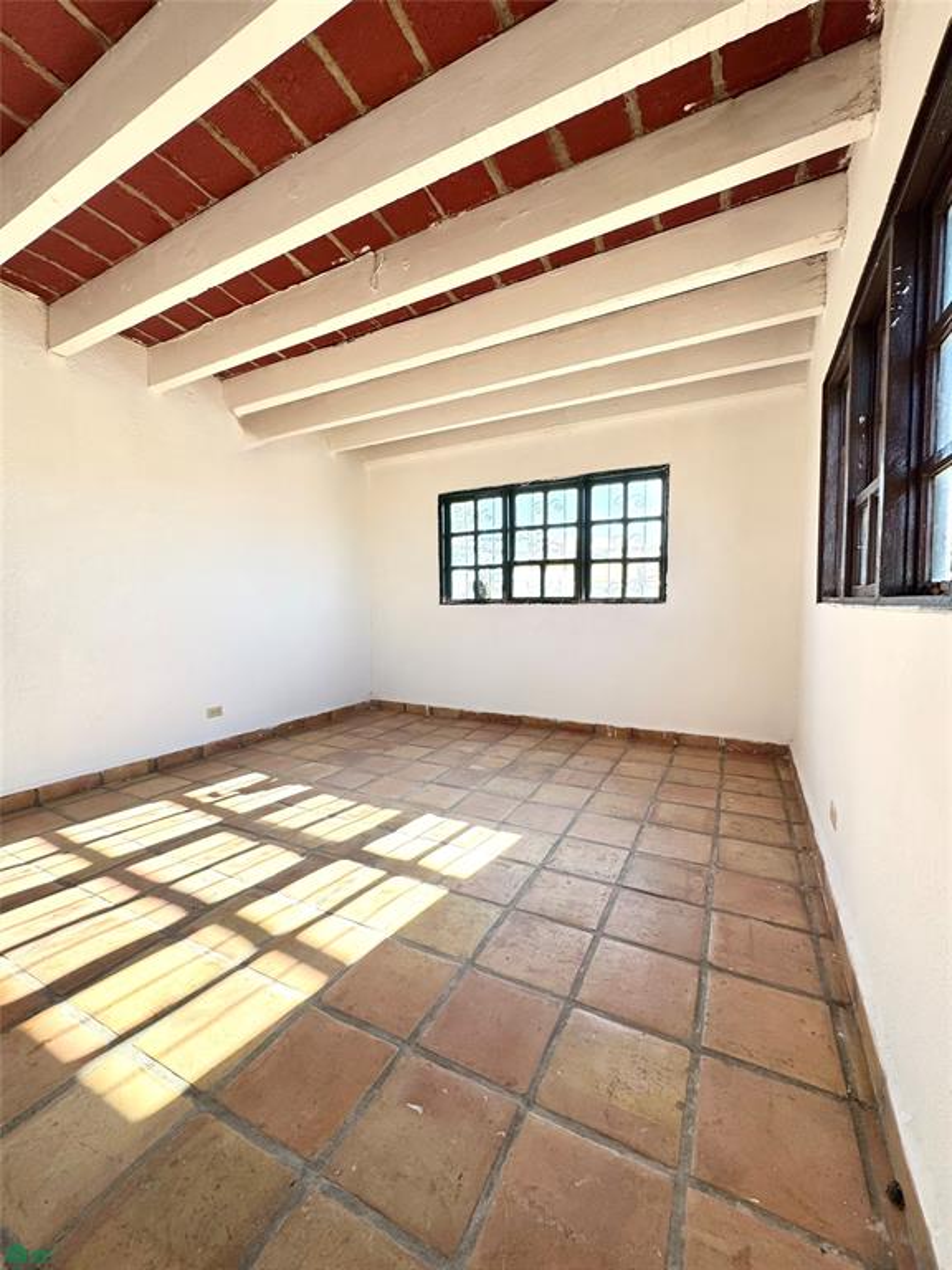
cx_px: 476
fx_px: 513
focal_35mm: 14
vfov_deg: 102.1
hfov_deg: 85.7
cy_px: 635
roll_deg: -0.1
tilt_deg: -2.7
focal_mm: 2.22
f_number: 2.2
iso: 40
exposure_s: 1/204
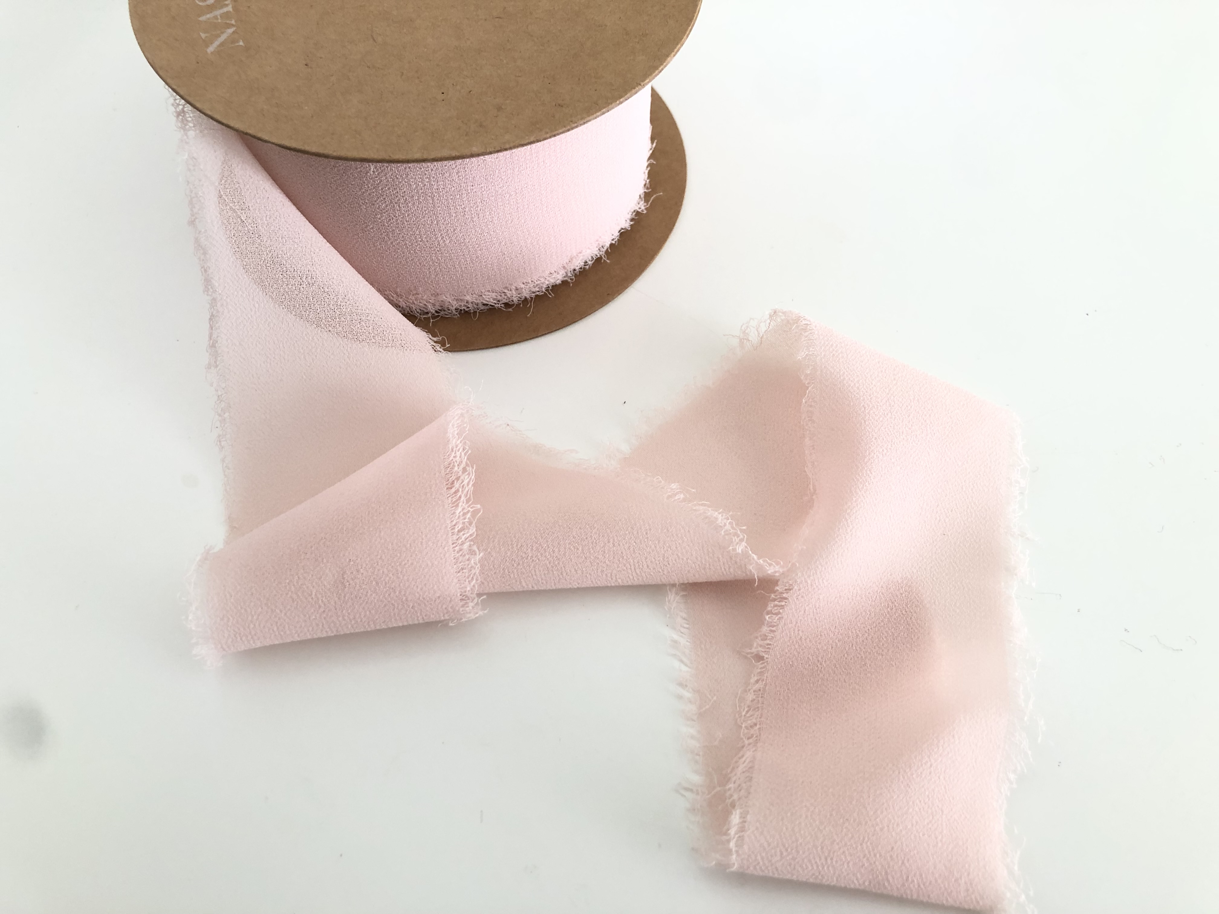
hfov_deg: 63.4
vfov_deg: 49.7
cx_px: 610
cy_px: 457
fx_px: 986
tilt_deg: -59.4
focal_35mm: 28
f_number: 1.8
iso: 32
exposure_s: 1/30
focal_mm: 4
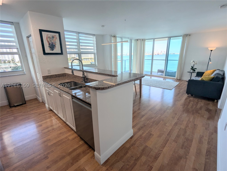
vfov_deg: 78.2
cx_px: 114
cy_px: 86
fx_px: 105
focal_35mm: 16
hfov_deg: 94.4
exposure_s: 1/750
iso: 48
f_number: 2.2
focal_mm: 2.35
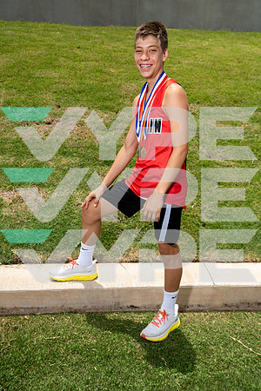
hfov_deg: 35.1
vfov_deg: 50.7
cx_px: 130
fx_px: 413
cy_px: 196
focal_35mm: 38
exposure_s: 1/250
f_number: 7.1
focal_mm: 38
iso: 100
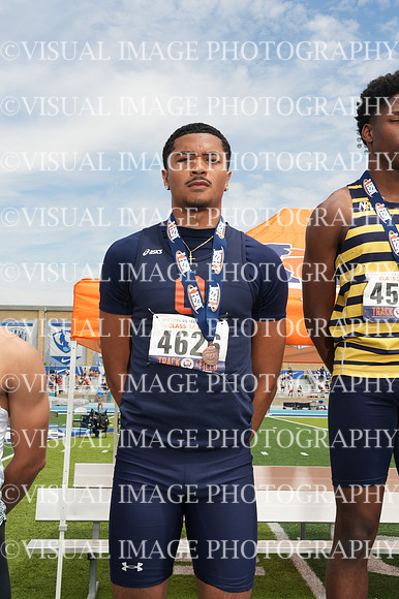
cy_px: 300
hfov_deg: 28.0
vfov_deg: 41.1
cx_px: 200
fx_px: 799
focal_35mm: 48
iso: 100
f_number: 10
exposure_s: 1/160
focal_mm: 32
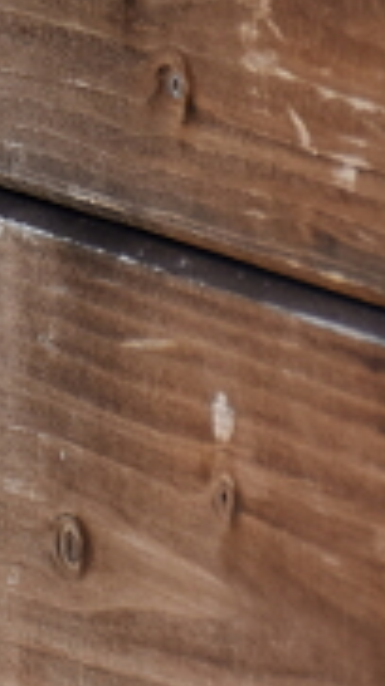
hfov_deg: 2.7
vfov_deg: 4.7
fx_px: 8244
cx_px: -521
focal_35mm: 453
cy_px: -430
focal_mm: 70
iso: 400
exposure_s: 1/250
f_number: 5
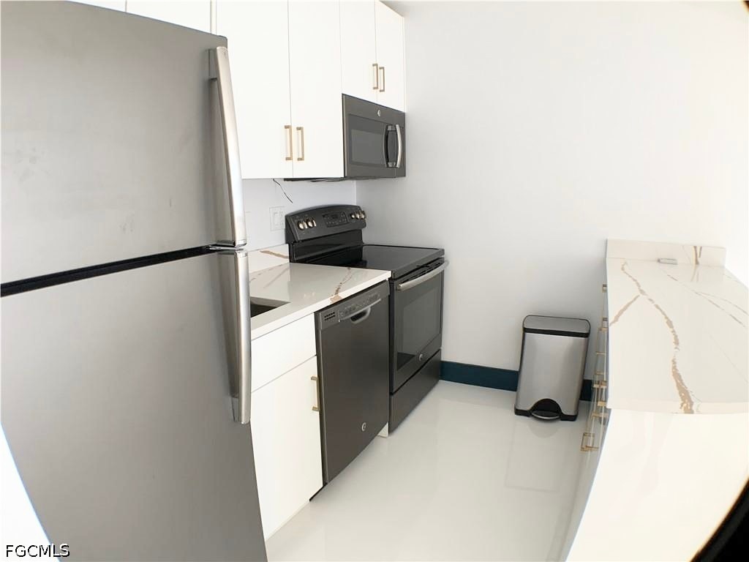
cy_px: 281
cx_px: 374
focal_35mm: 29
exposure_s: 1/120
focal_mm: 3
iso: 64
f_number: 1.8
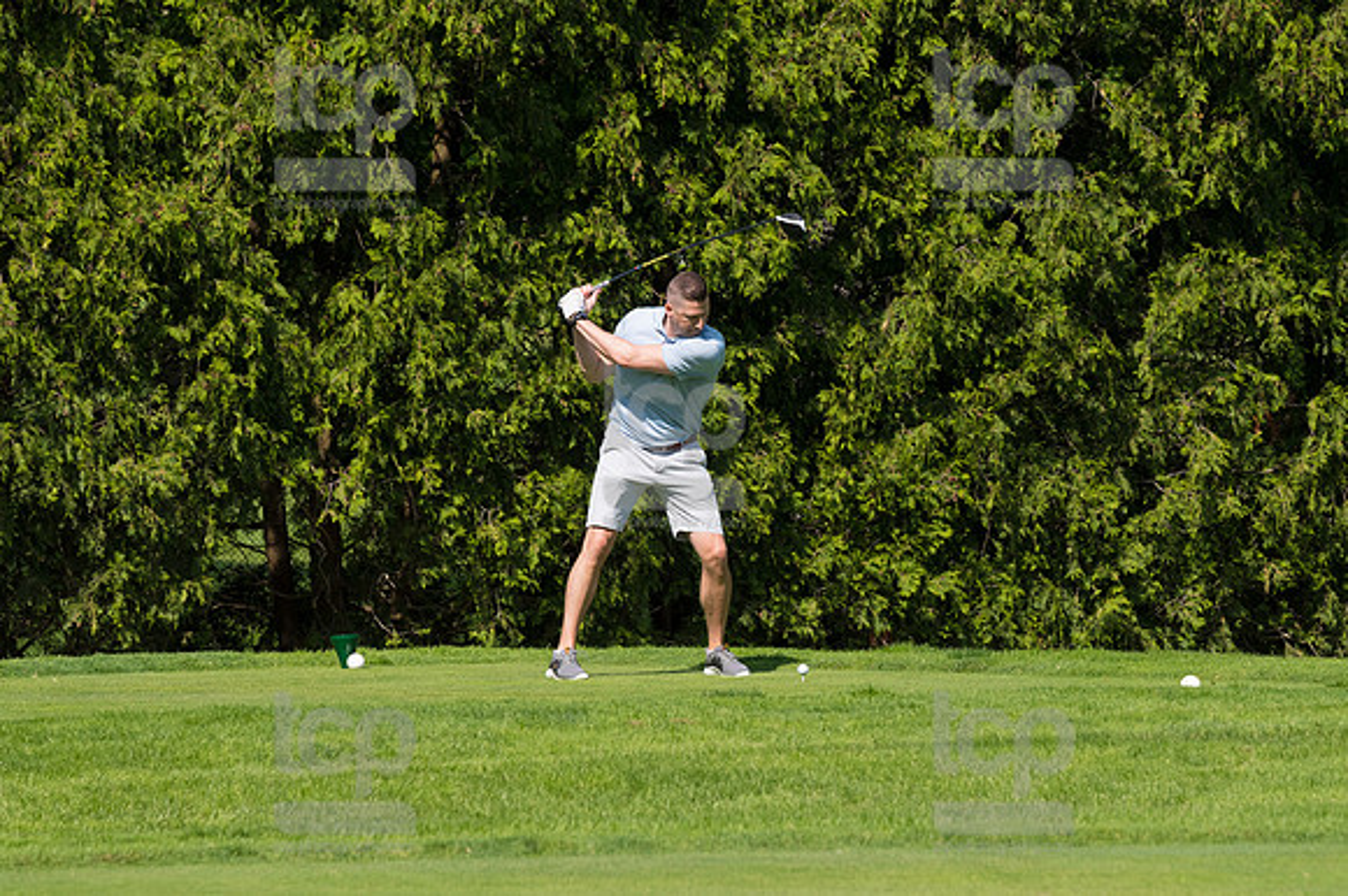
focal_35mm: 300
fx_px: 11226
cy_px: 448
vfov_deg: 4.6
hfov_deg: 6.9
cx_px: 674
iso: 320
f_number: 5.6
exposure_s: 1/1600
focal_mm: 200
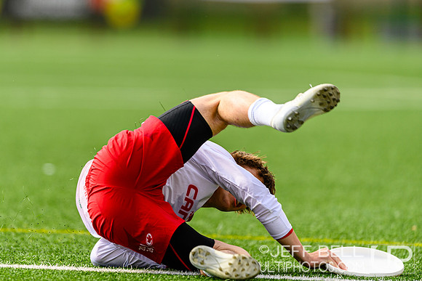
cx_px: 167
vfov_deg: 2.8
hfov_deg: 4.2
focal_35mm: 485
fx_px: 5689
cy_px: 112
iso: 160
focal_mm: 400
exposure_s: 1/1250
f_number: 3.2
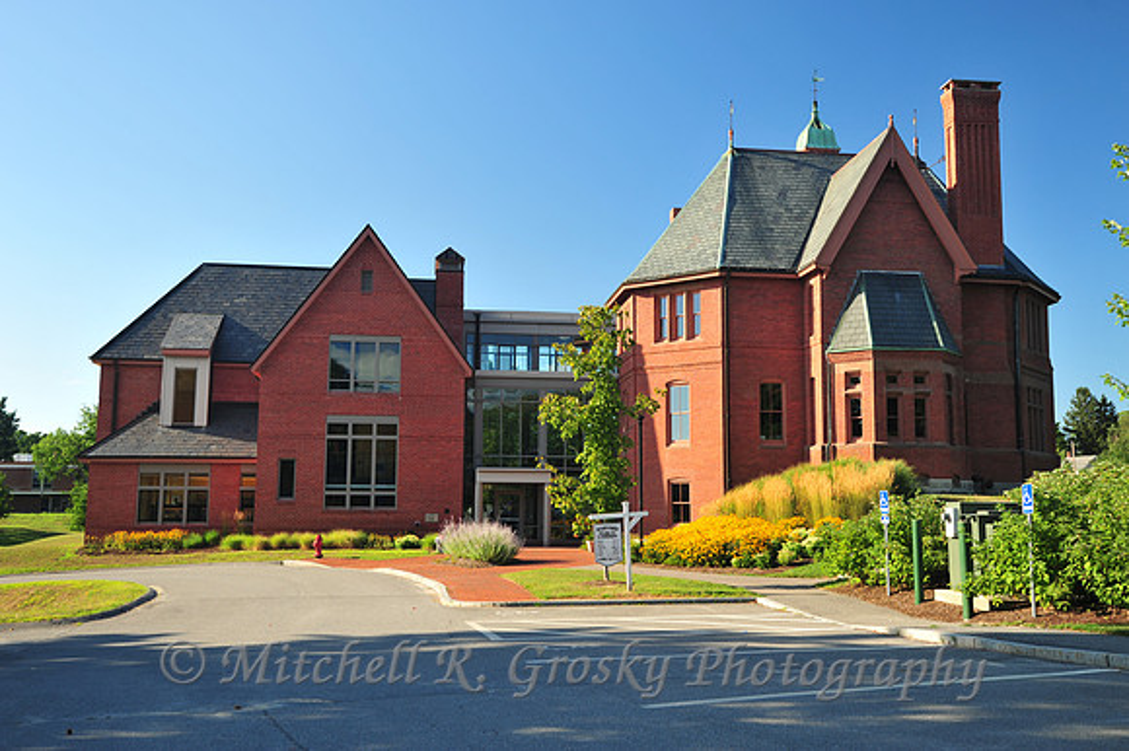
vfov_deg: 37.8
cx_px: 564
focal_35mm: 35
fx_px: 1097
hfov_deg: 54.5
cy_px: 376
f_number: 5
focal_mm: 35
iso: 200
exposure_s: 1/125
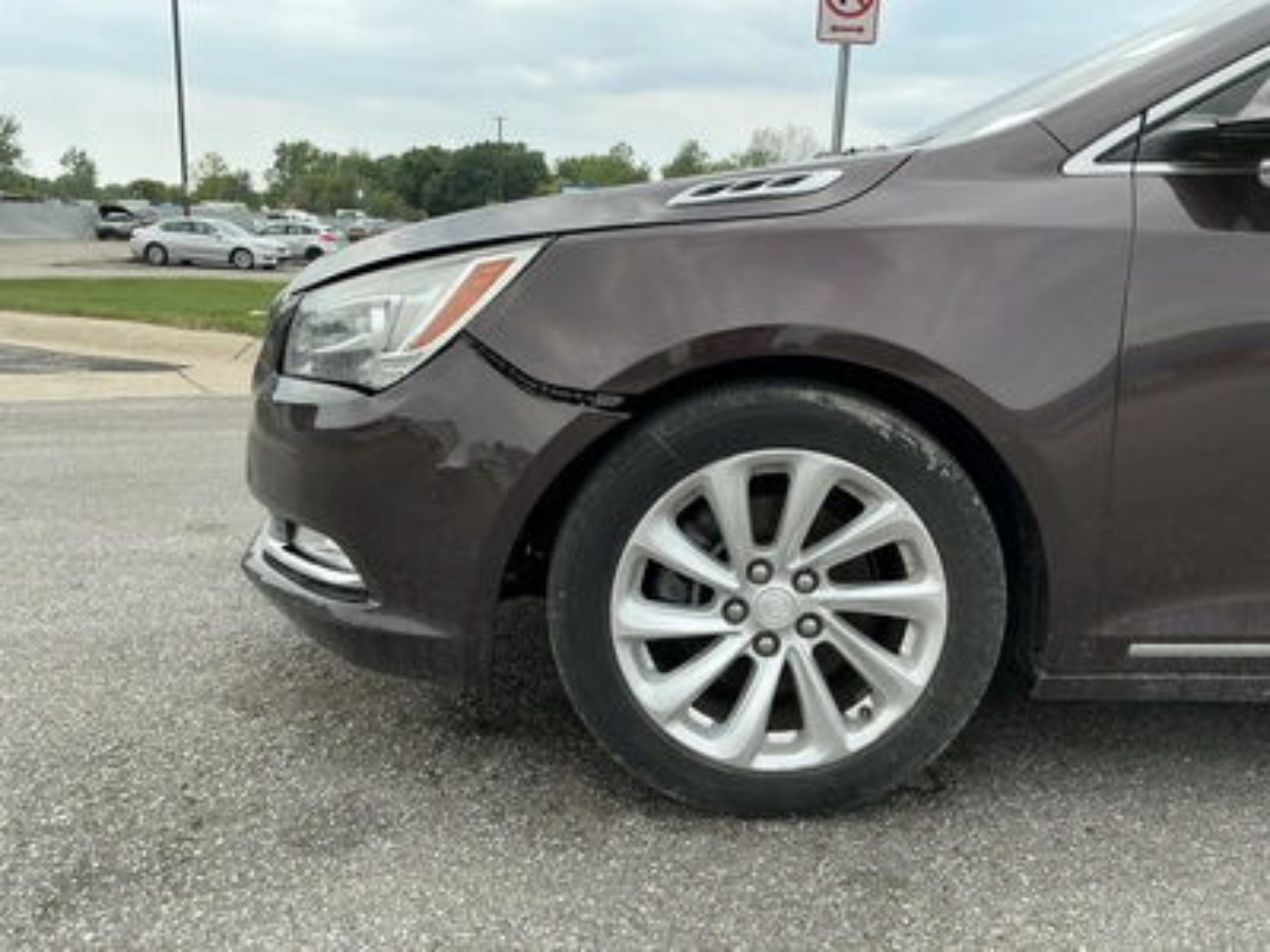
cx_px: 635
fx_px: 1027
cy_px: 476
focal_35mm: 28
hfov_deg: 63.4
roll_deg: -1.8
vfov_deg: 49.7
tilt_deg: -11.4
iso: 25
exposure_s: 1/869
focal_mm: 3
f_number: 1.8
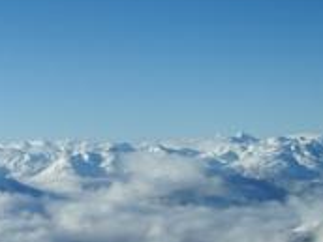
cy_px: 137
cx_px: -11
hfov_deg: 20.7
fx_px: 849
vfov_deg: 16.2
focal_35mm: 91
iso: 50
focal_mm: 5.8
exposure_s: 1/800
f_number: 4.3
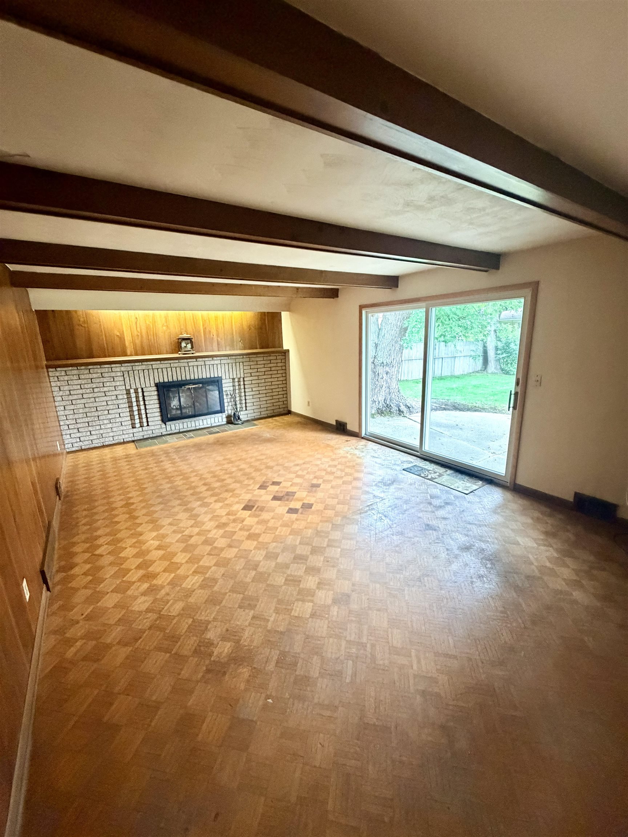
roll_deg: +1.4
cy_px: 418
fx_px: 339
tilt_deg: -13.9
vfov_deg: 102.1
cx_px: 314
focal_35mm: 14
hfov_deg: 85.7
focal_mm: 2.22
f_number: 2.2
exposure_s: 1/60
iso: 800
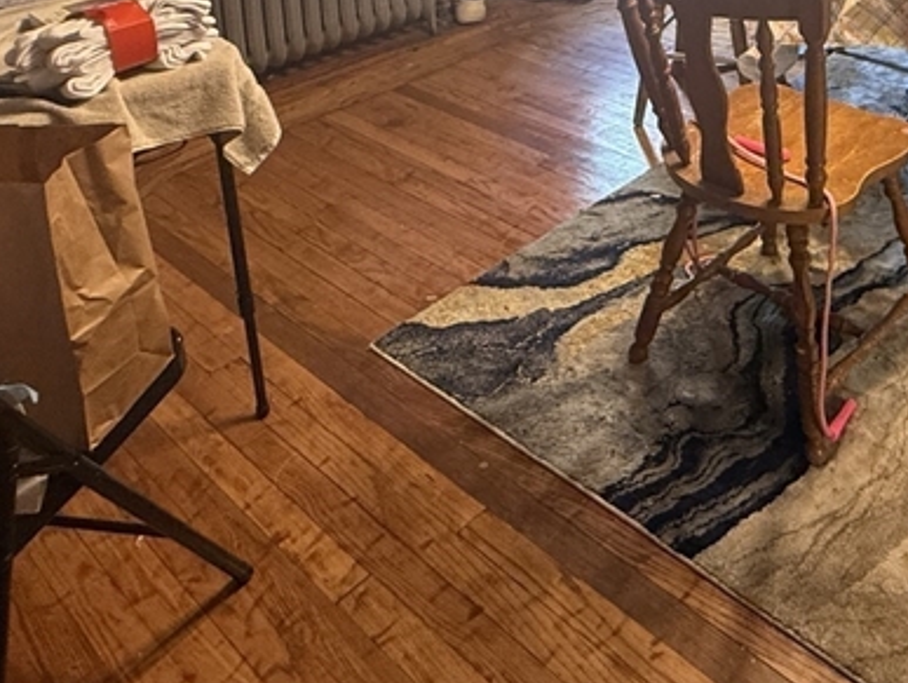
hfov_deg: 46.5
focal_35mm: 37
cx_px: 770
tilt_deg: -9.6
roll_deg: +1.6
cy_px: -164
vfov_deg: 31.5
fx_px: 971
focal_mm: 2.22
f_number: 2.2
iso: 400
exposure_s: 1/60
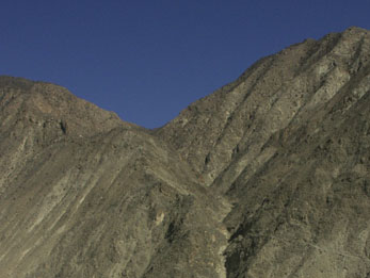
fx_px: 813
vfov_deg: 19.0
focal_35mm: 76
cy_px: 260
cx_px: 213
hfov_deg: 25.6
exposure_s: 1/500
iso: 64
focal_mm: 8.53
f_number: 8
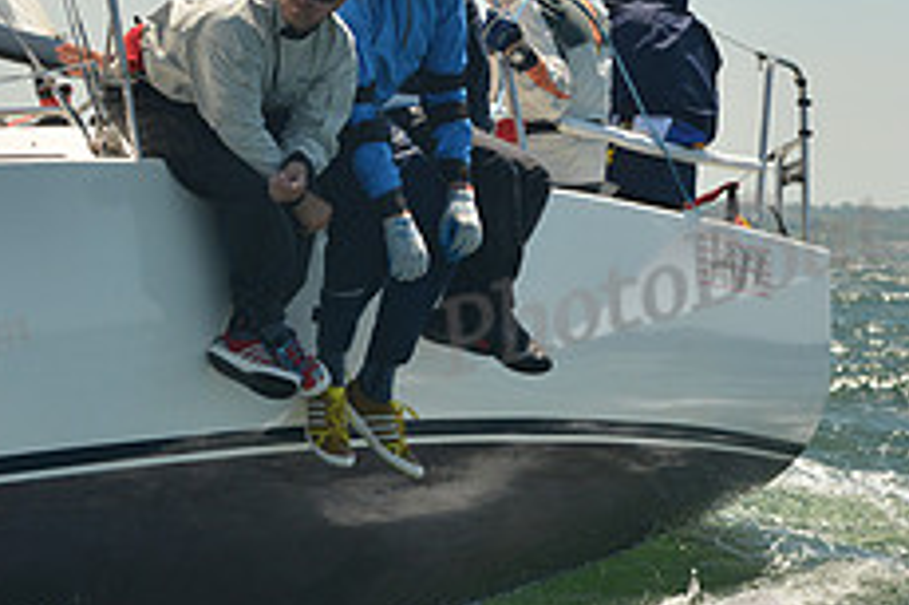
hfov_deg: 9.9
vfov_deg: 6.6
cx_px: 237
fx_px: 5223
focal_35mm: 207
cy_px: 125
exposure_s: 1/800
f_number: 5.6
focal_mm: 82
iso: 400
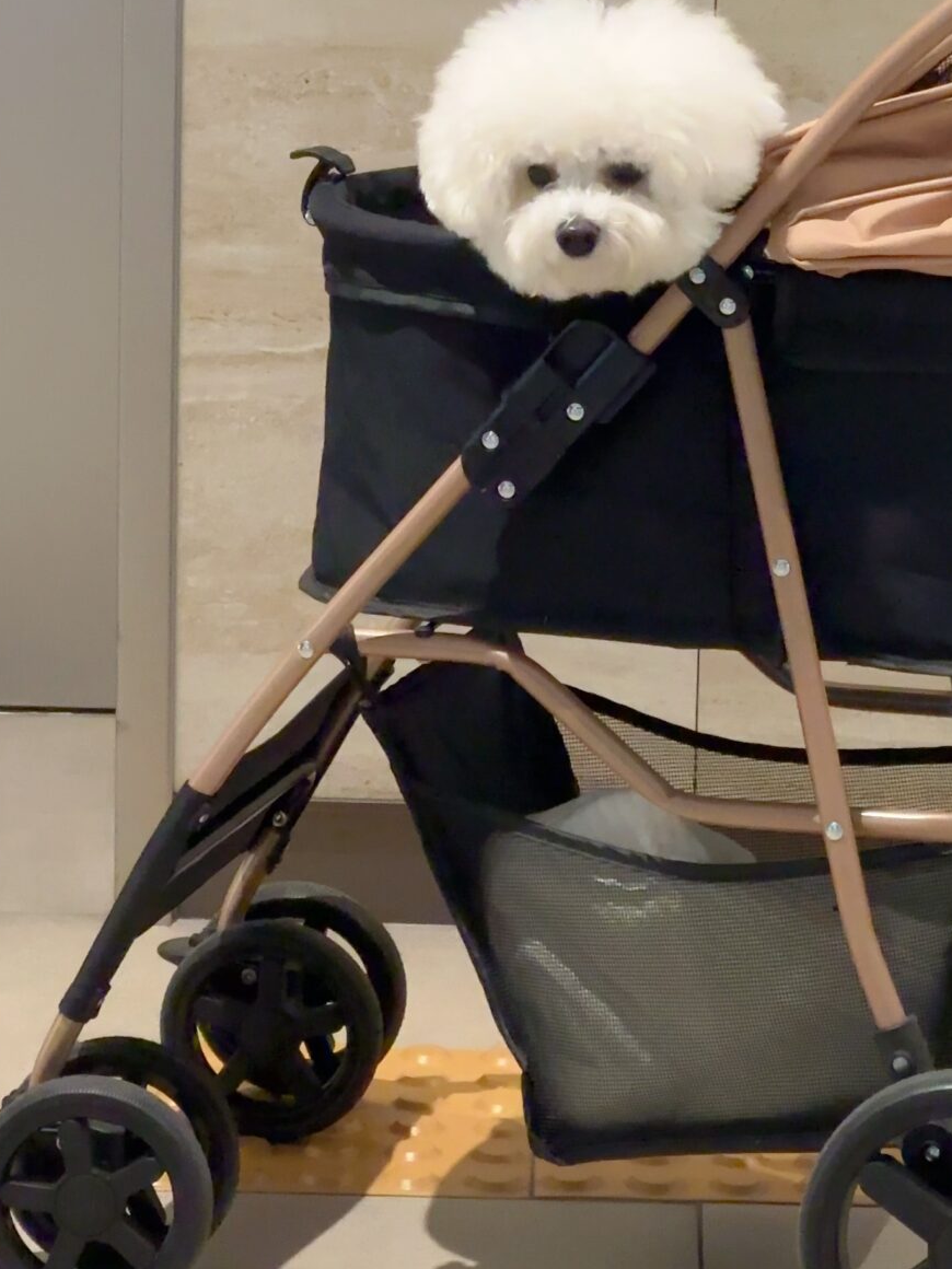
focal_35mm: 170
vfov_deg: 11.6
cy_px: 307
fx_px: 6234
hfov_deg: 8.7
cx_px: 526
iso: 640
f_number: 2.8
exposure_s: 1/60
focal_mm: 9
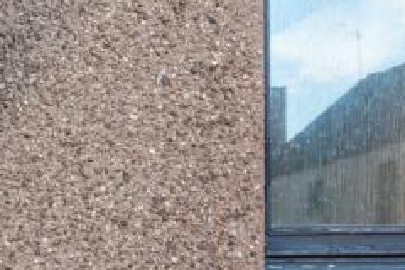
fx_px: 1249
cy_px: 322
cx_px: -282
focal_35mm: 111
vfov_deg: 12.1
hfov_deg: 16.1
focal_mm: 26
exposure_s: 1/13
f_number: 9
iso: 250
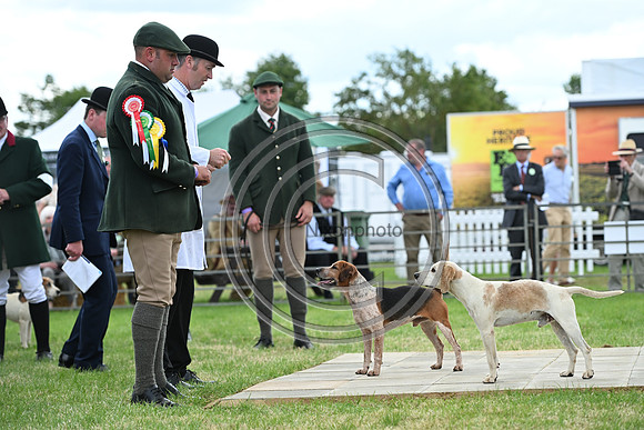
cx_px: 322
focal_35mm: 116
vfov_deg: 11.8
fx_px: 2075
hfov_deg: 17.6
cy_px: 215
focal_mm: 116
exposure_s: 1/1250
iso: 400
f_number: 4
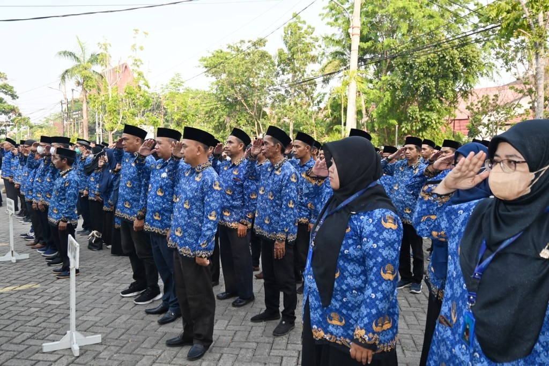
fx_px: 446
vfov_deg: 44.6
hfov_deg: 63.2
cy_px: 183
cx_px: 274
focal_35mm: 29
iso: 100
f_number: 4
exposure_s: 1/200
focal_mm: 19.5
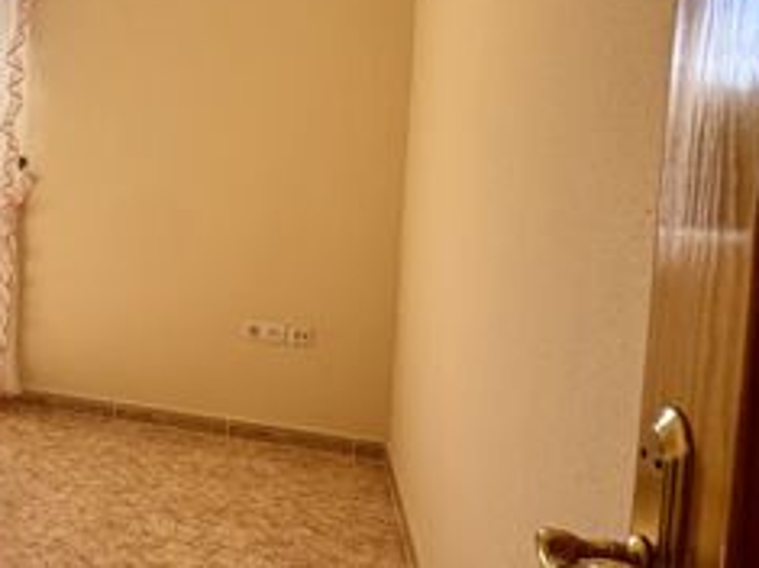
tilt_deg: -3.6
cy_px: 184
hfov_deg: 34.4
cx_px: -182
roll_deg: -1.0
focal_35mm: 42
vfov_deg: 34.0
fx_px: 920
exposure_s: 1/343
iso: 40
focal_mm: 2.22
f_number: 2.2
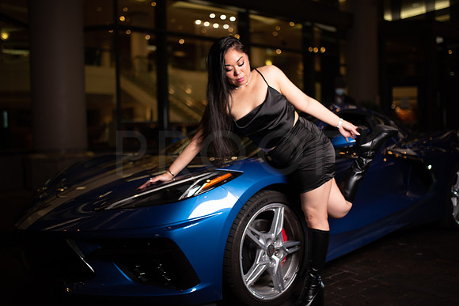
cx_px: 230
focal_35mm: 35
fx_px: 446
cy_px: 153
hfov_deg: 54.4
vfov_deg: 37.9
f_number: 1.4
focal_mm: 35
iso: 500
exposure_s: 1/640
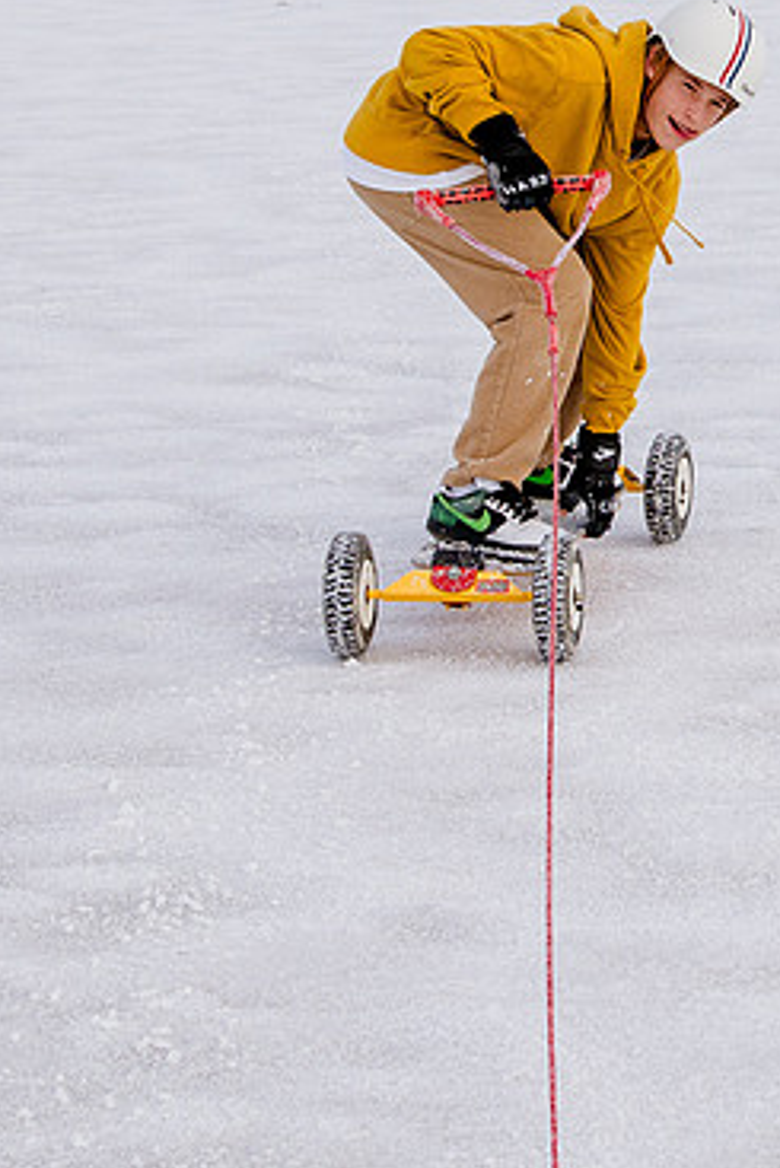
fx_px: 4578
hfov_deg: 9.7
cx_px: 818
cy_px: 233
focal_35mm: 141
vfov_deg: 14.5
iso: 400
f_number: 5.6
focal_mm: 48
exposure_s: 1/2500
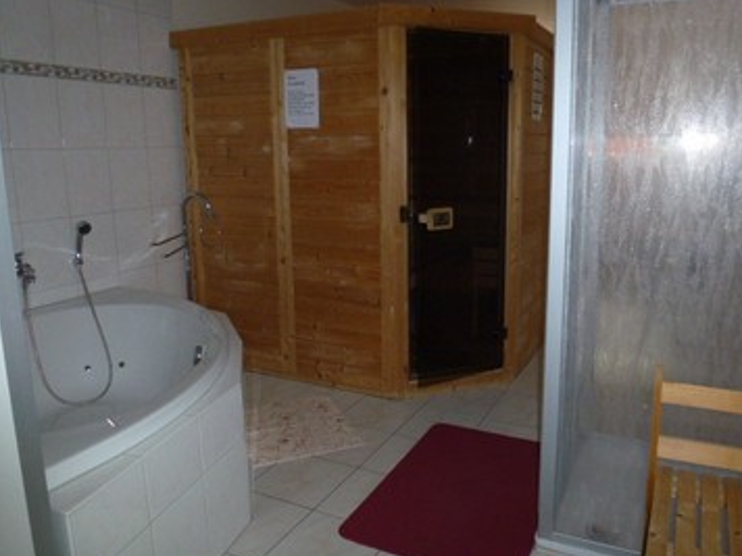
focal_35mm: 27
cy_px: 260
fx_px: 579
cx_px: 413
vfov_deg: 51.3
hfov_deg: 65.1
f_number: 3.3
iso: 250
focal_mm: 4.3
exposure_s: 1/60
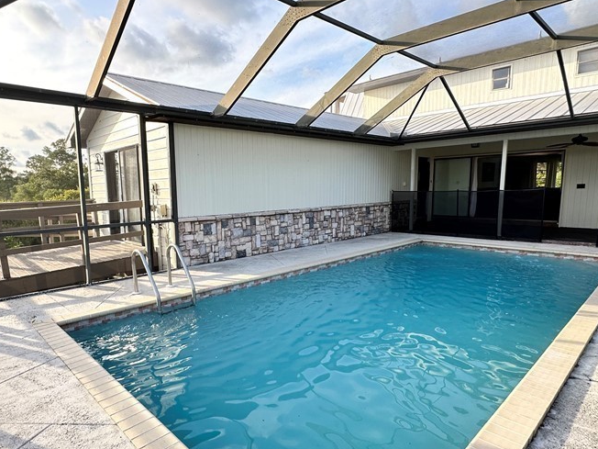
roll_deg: +0.8
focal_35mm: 22
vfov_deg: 61.0
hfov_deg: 75.8
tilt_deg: -7.7
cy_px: 242
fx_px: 380
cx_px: 251
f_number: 2.2
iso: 40
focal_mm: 2.22
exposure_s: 1/148
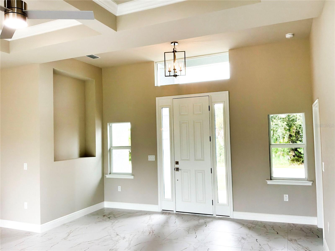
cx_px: 168
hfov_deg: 63.4
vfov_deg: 49.7
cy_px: 126
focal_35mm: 28
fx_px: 271
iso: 32
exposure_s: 1/157
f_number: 1.8
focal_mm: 3
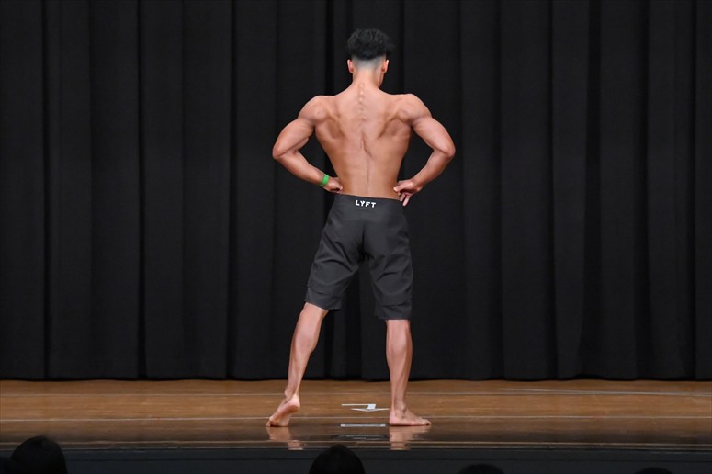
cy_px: 237
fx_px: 3993
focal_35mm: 202
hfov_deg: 10.2
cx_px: 356
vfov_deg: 6.8
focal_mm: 135
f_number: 5.6
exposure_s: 1/400
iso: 8000
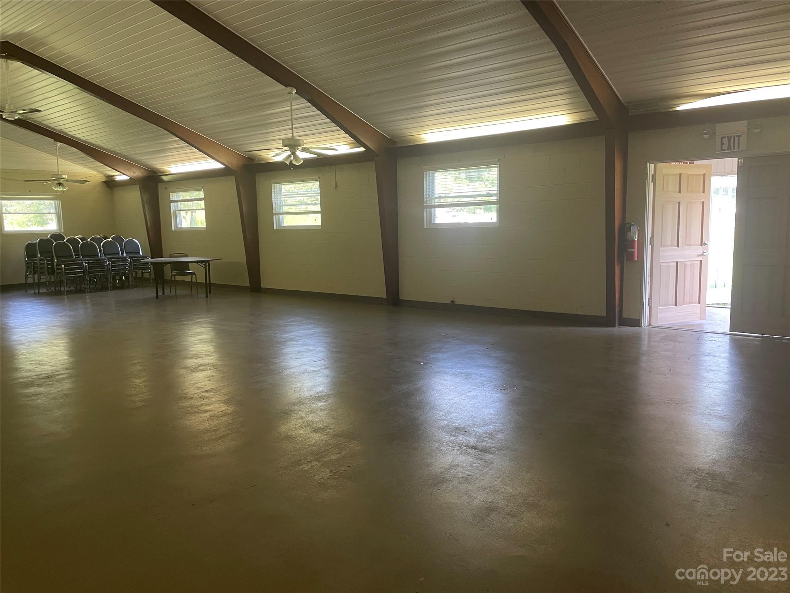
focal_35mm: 26
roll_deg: +1.6
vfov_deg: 53.1
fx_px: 593
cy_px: 296
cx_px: 395
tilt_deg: -6.1
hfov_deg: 67.3
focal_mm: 4.2
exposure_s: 1/60
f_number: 1.6
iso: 125
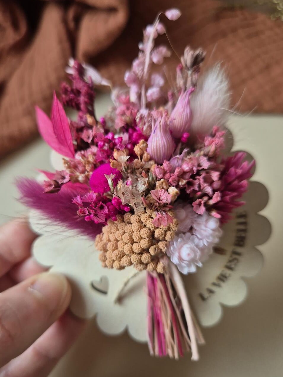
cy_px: 196
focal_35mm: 26
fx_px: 284
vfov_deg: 67.3
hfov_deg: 52.9
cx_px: 127
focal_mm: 5.4
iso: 80
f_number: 1.8
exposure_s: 1/180
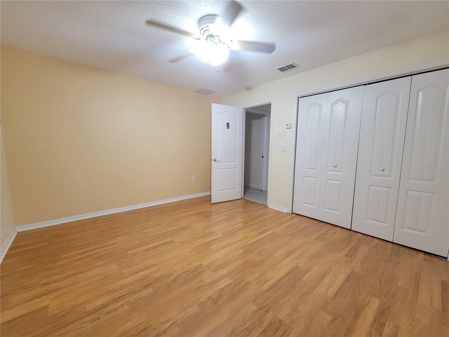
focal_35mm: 13
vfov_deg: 89.9
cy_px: 168
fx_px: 169
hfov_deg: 106.2
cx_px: 224
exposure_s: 1/60
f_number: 2.2
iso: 400
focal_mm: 2.2
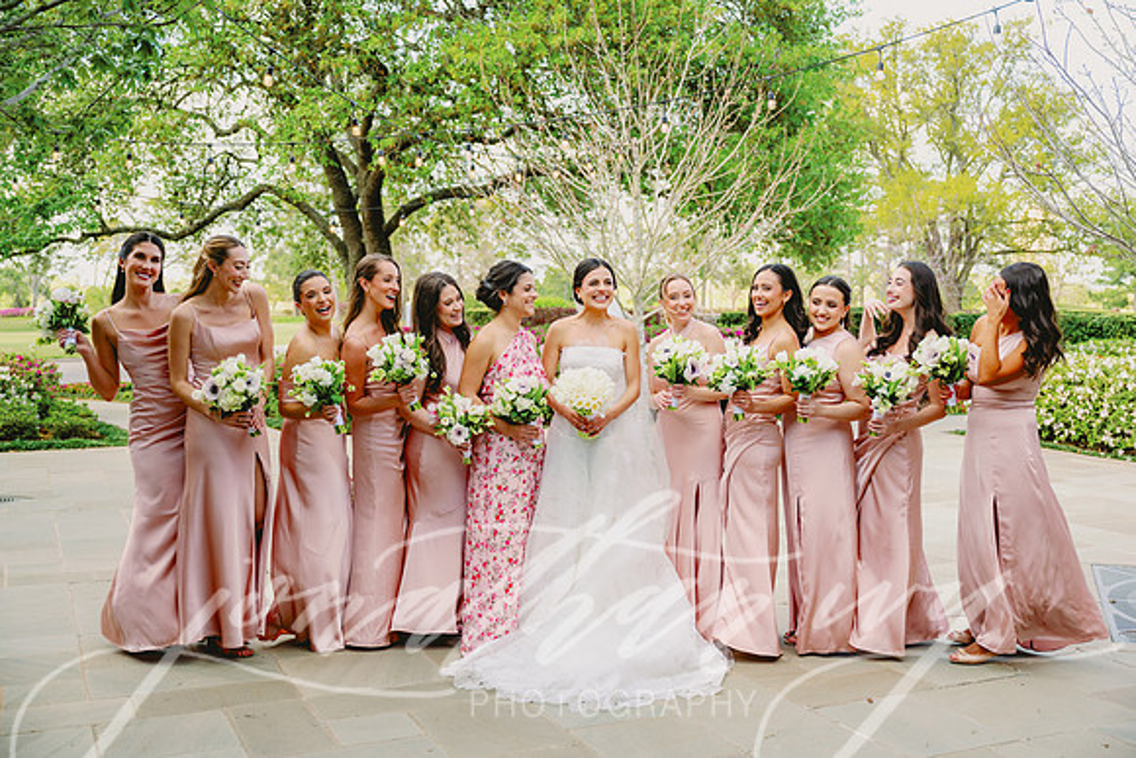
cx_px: 568
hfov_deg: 49.5
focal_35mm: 39
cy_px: 379
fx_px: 1231
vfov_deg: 34.2
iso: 200
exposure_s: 1/800
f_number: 2.8
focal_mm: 39
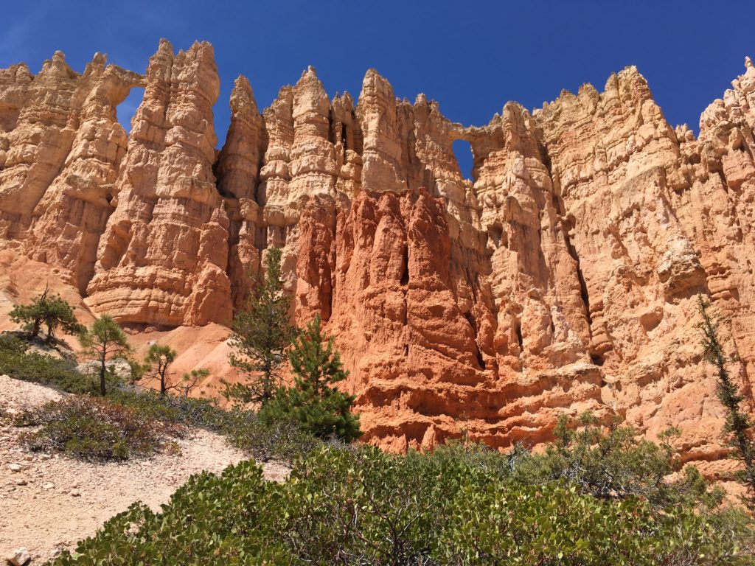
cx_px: 378
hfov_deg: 61.7
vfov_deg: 48.2
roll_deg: +2.4
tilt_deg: +26.2
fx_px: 633
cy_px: 283
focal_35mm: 29
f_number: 2.2
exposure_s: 1/1538
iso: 25
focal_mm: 4.15
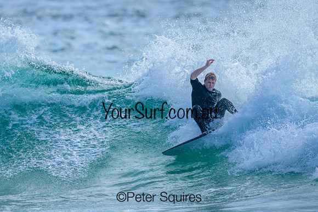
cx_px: 178
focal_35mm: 978
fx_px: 8638
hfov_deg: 2.1
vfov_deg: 1.4
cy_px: 82
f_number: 6.3
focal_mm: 800
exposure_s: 1/2000
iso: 250
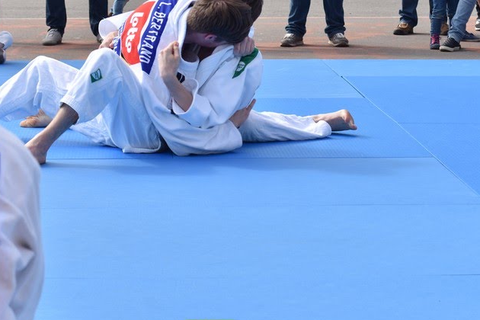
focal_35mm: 122
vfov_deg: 11.2
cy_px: 102
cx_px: 210
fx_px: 1627
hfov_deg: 16.8
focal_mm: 50
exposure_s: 1/500
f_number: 5.6
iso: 100
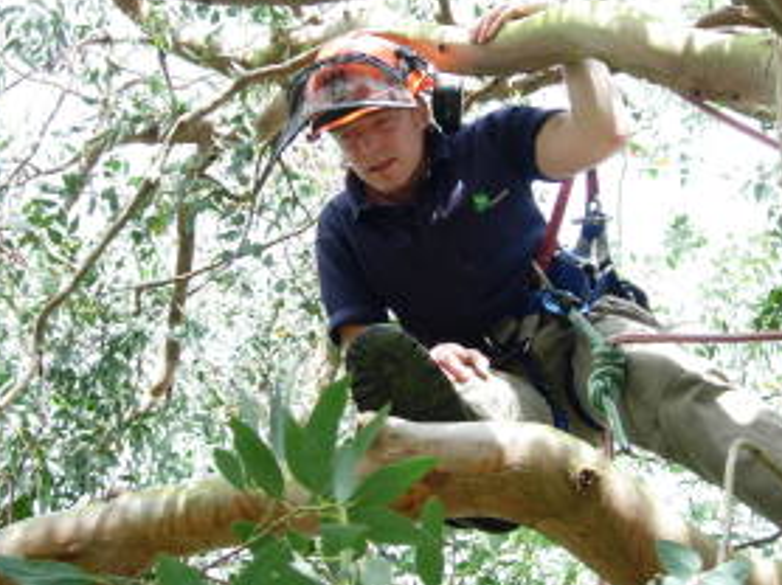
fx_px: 1580
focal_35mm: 70
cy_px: 248
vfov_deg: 21.0
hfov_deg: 27.8
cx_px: 411
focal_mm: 7.8
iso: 64
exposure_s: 1/813
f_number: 2.8
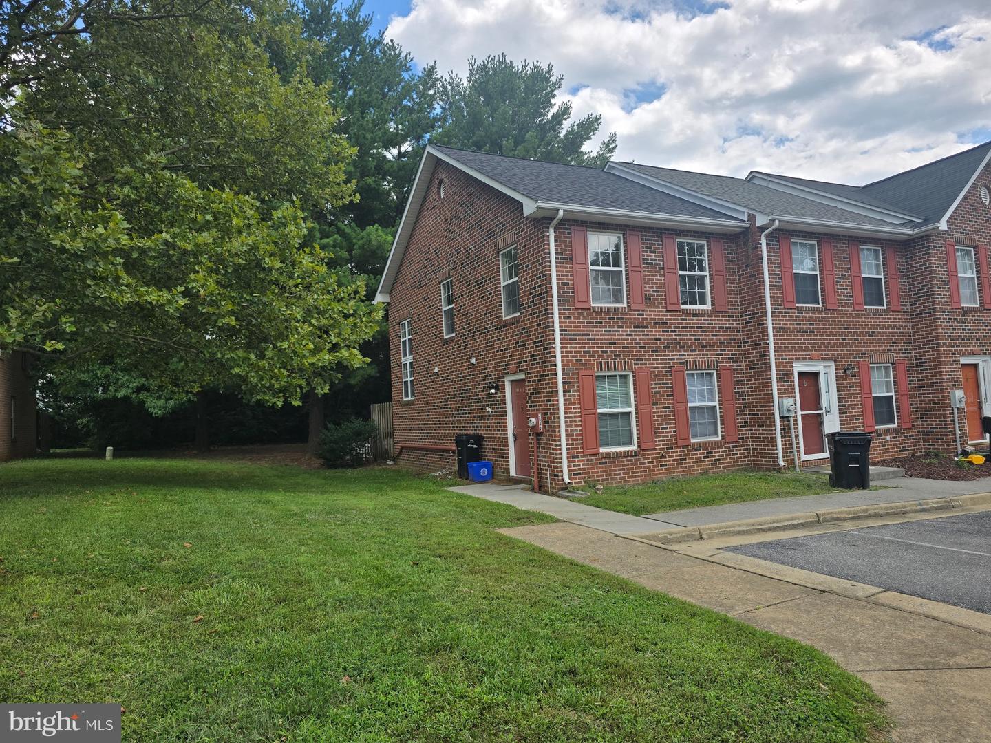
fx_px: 658
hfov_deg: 73.9
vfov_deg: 58.9
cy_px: 372
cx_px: 496
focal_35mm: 23
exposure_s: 1/790
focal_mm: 6.3
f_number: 1.7
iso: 12
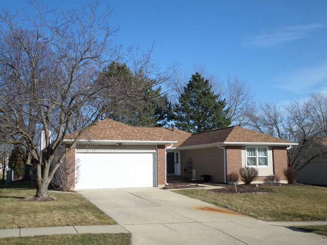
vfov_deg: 38.7
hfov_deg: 50.1
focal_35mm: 37
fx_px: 350
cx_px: 164
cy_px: 122
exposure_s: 1/1000
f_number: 3.7
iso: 80
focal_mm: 6.7
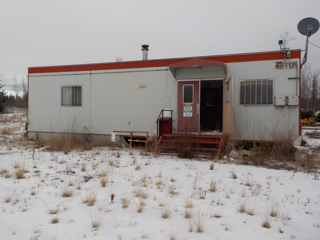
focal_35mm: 30
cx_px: 160
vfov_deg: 46.8
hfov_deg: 60.0
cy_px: 120
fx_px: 277
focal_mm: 4.1
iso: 125
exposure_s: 1/250
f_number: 3.3
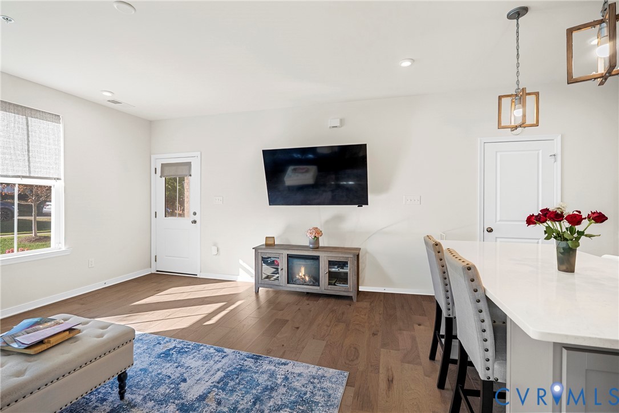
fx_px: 275
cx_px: 310
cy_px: 206
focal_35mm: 16
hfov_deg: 96.7
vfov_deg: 73.8
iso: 1000
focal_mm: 16
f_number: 4
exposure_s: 1/30
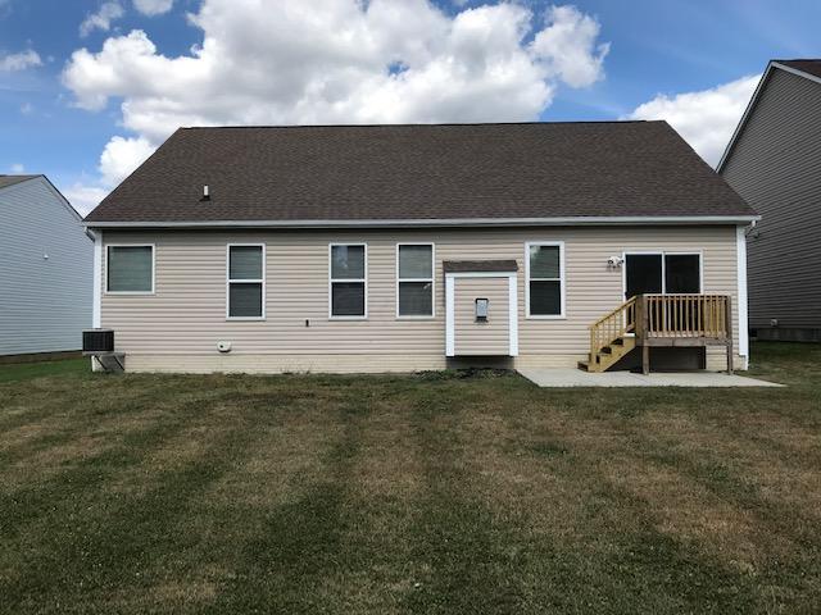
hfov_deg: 63.4
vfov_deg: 49.7
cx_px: 410
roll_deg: -0.2
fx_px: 664
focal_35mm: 28
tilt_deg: +2.8
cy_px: 308
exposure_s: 1/2128
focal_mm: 3.99
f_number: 1.8
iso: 20
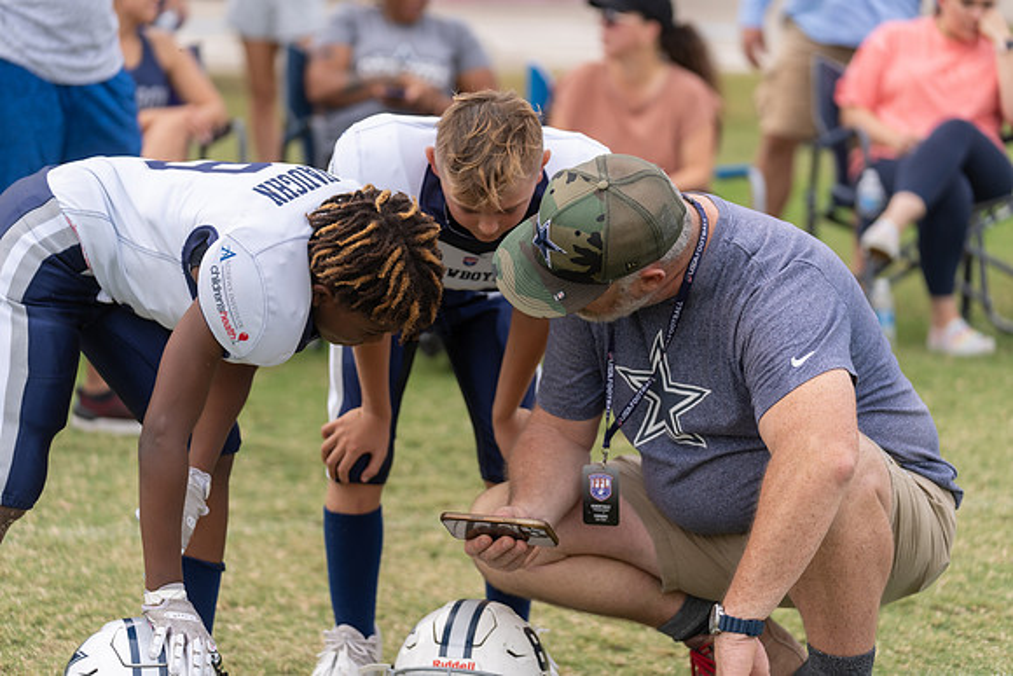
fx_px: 3265
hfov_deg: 17.6
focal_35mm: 116
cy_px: 338
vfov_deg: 11.8
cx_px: 506
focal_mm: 116
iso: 100
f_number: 2.8
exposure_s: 1/640
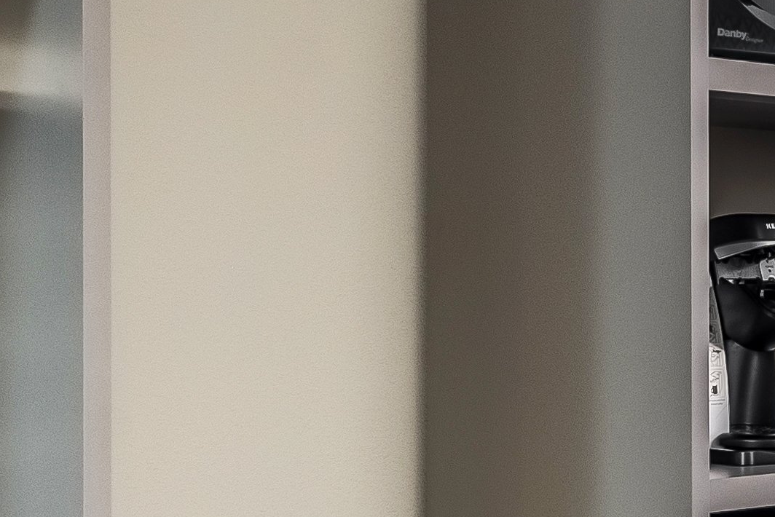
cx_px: 911
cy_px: 92
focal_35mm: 78
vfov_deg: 17.3
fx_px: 1680
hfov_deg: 23.8
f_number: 8
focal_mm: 14
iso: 400
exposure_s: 1/80
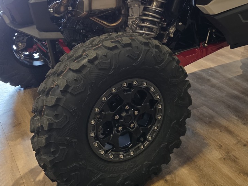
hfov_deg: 36.3
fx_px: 365
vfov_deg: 27.4
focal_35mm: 51
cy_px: 15
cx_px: 196
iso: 400
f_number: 1.7
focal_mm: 6.3
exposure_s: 1/120
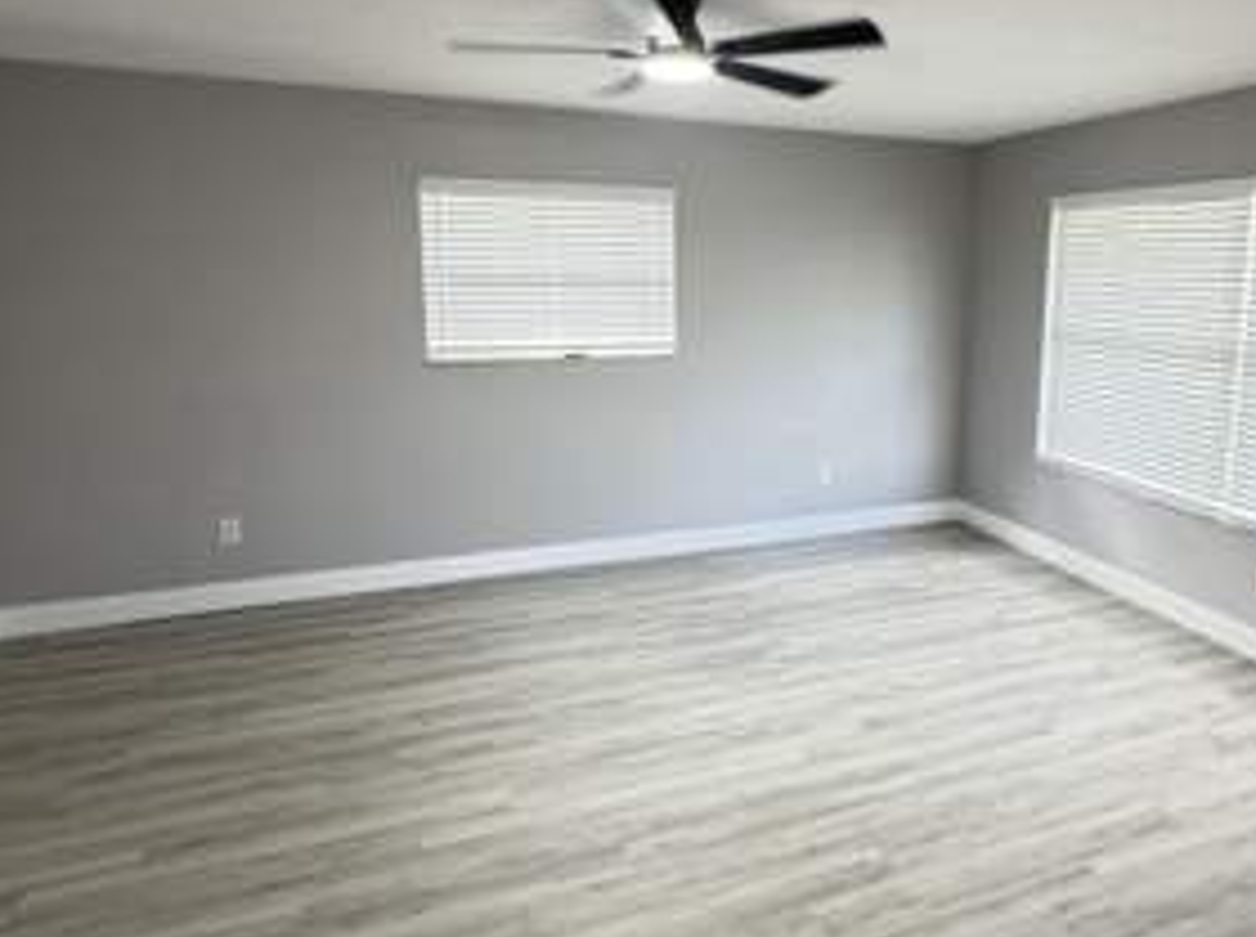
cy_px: 392
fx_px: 869
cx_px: 816
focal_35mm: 24
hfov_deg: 70.0
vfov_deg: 56.4
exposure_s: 1/60
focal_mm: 2.22
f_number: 2.2
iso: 320
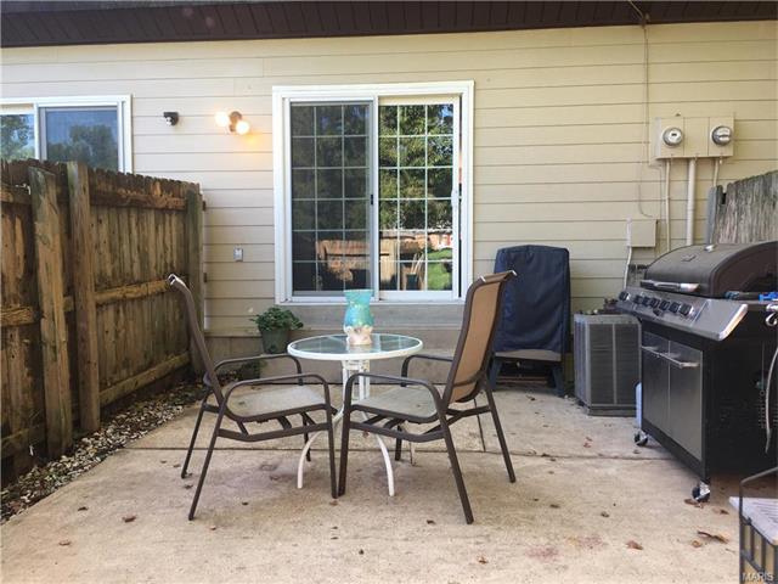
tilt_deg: -1.2
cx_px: 389
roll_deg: -0.3
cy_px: 292
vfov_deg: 48.2
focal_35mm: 29
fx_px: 652
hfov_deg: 61.7
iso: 25
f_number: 2.2
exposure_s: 1/60
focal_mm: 4.15
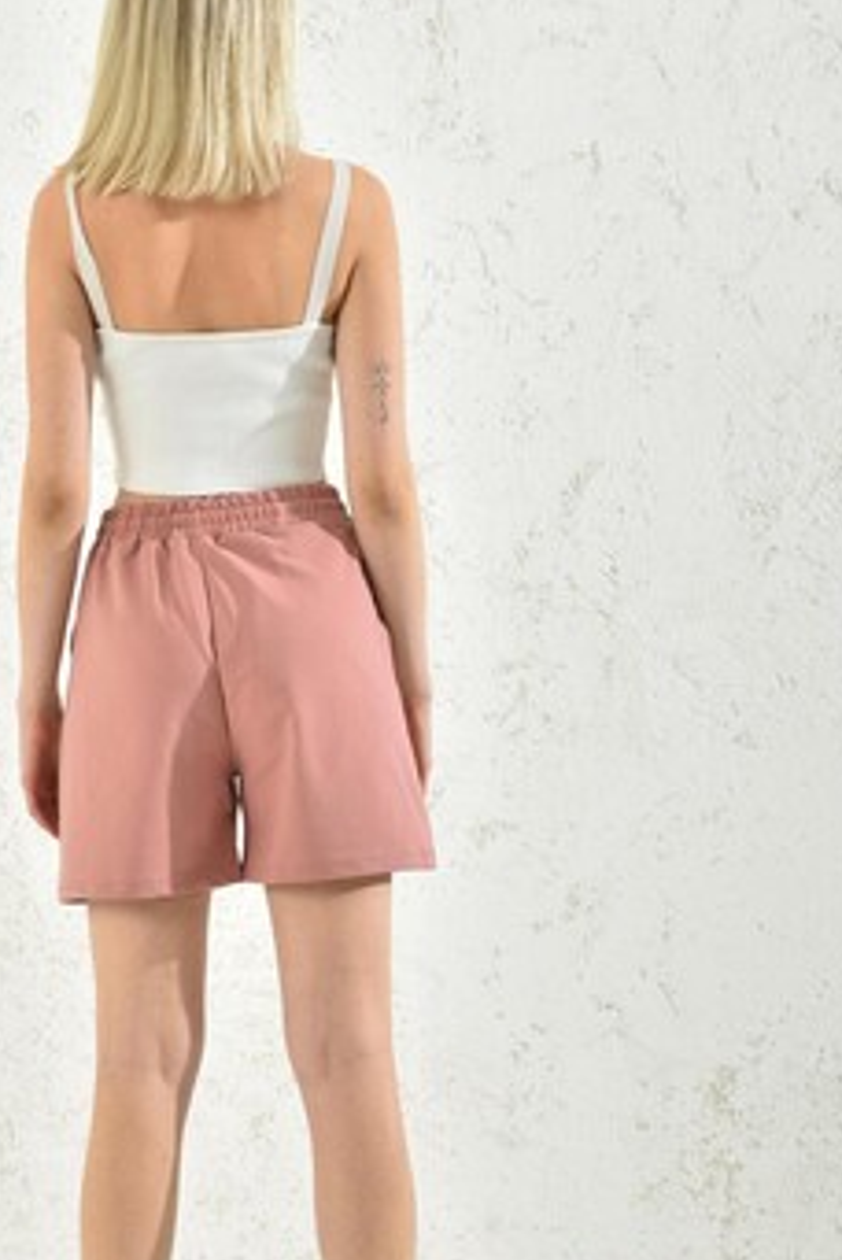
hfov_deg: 15.7
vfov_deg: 23.4
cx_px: 229
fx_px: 3046
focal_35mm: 87
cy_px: 691
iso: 100
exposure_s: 1/160
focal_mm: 55
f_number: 7.1
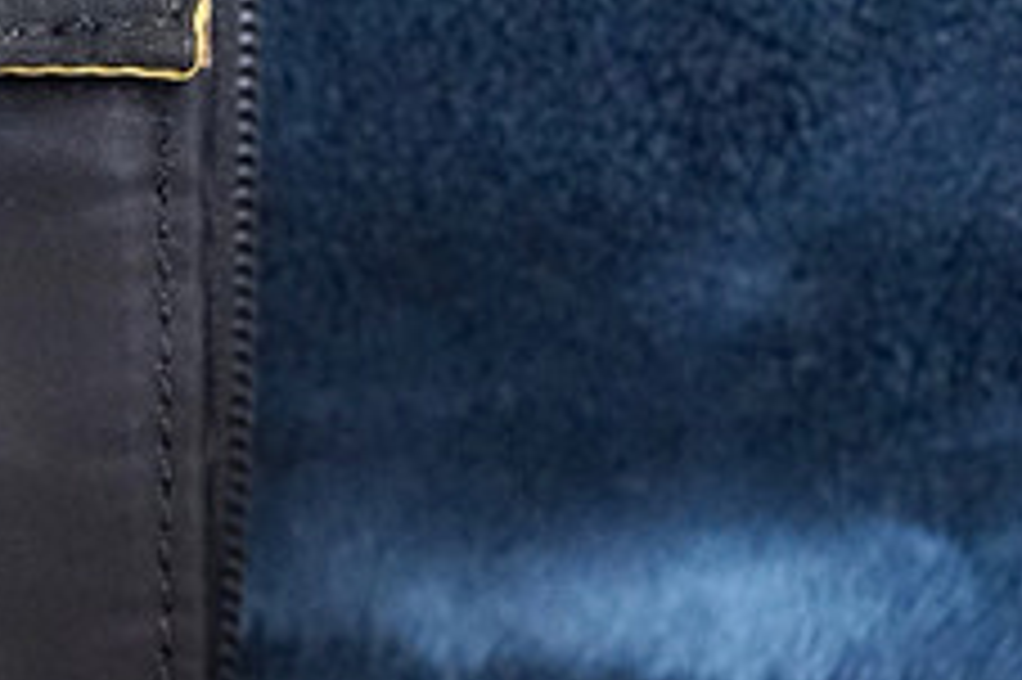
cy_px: 176
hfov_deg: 17.5
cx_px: -252
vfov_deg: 12.3
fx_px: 3149
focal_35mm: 111
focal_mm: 35
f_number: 3.5
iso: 6400
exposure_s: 1/50
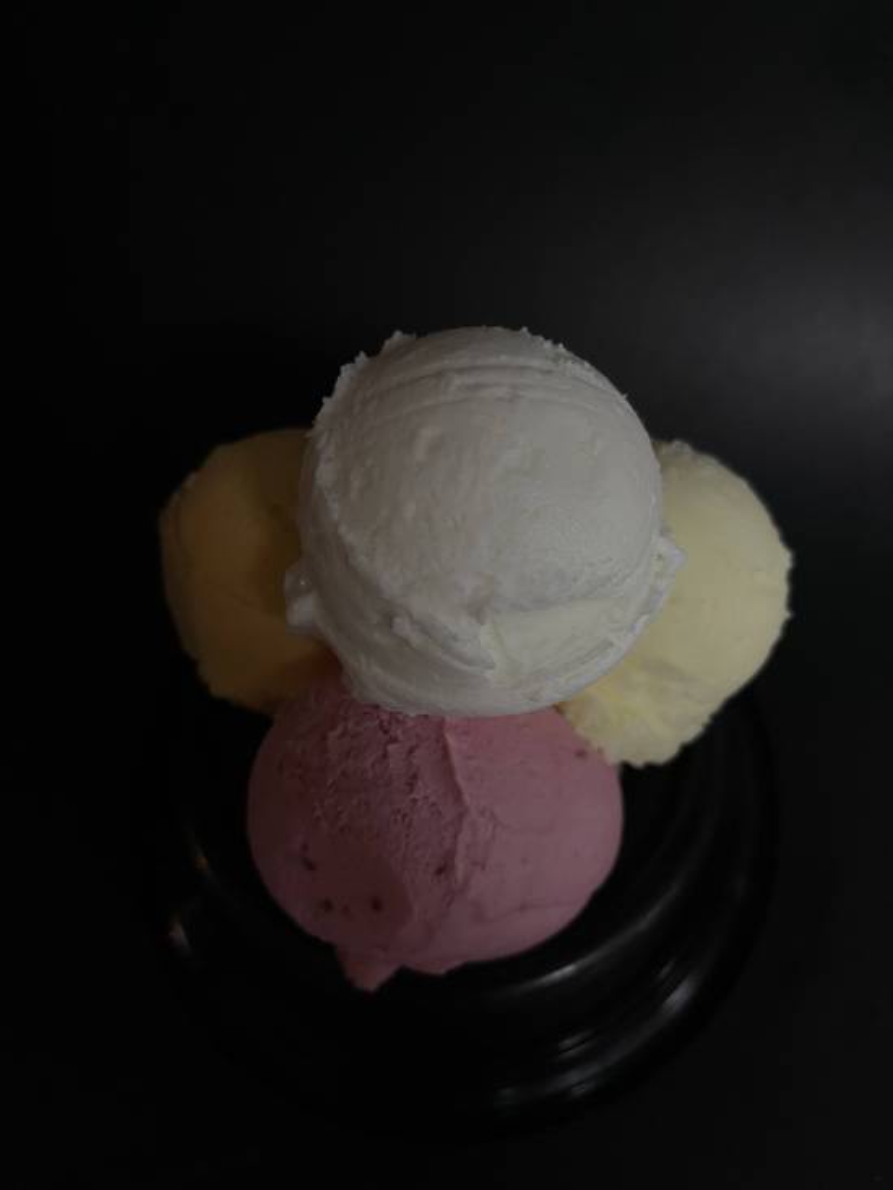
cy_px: 595
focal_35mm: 25
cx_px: 446
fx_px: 860
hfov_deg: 54.9
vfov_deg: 69.4
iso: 125
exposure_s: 1/60
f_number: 1.6
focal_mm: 5.1
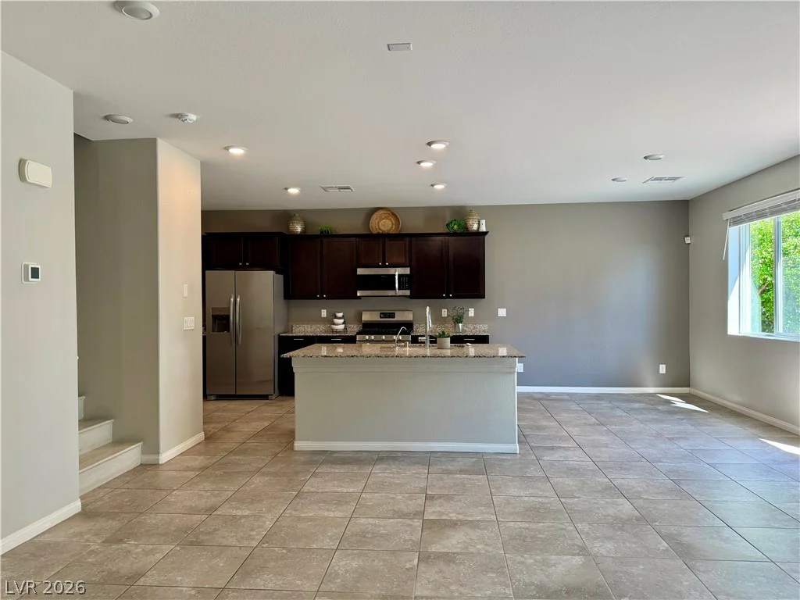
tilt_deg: -0.3
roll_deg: +0.3
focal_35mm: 24
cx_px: 400
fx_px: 555
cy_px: 300
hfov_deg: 71.6
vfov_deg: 56.8
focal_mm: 6.76
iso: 80
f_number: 1.78
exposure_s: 1/120
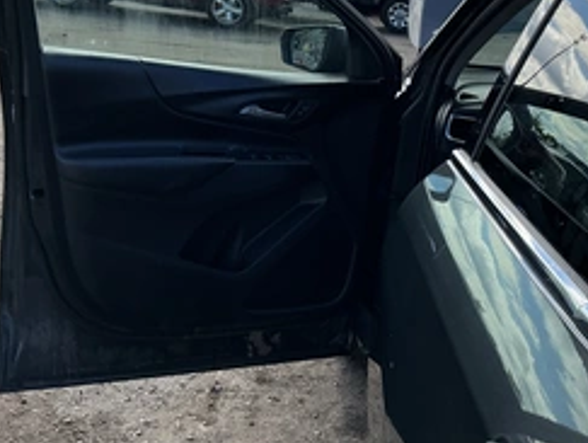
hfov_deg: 40.5
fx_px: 783
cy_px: 119
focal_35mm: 46
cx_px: 407
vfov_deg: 31.1
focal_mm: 3
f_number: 1.8
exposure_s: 1/997
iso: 25
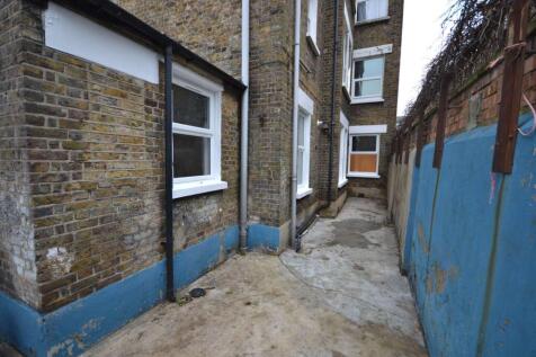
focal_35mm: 15
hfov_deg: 100.4
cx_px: 268
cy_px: 178
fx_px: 223
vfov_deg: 77.3
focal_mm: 10
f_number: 4.5
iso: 400
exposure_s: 1/80
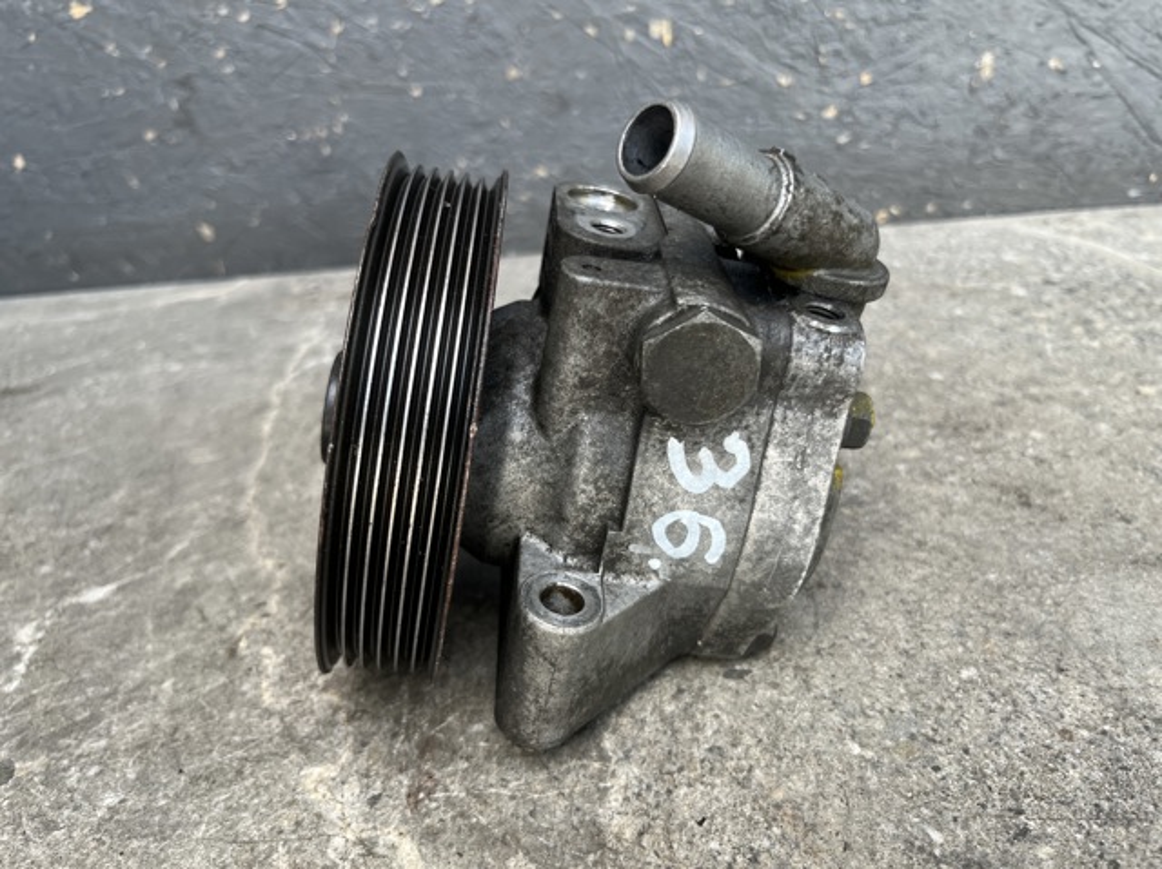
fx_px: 872
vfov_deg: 53.0
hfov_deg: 67.3
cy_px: 434
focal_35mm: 26
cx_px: 581
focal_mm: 5.1
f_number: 1.6
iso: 40
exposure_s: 1/156
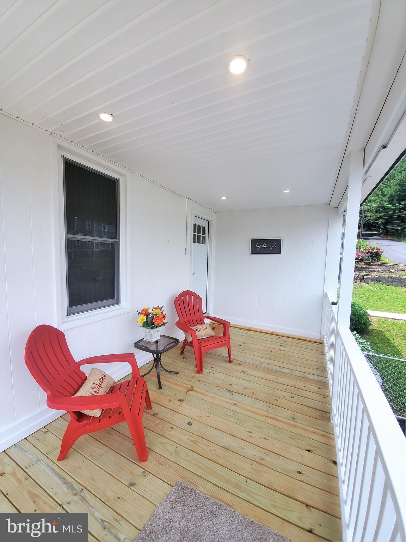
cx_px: 203
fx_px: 203
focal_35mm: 13
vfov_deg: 106.2
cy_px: 271
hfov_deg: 89.9
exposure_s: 1/444
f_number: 2.2
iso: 50
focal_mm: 1.8
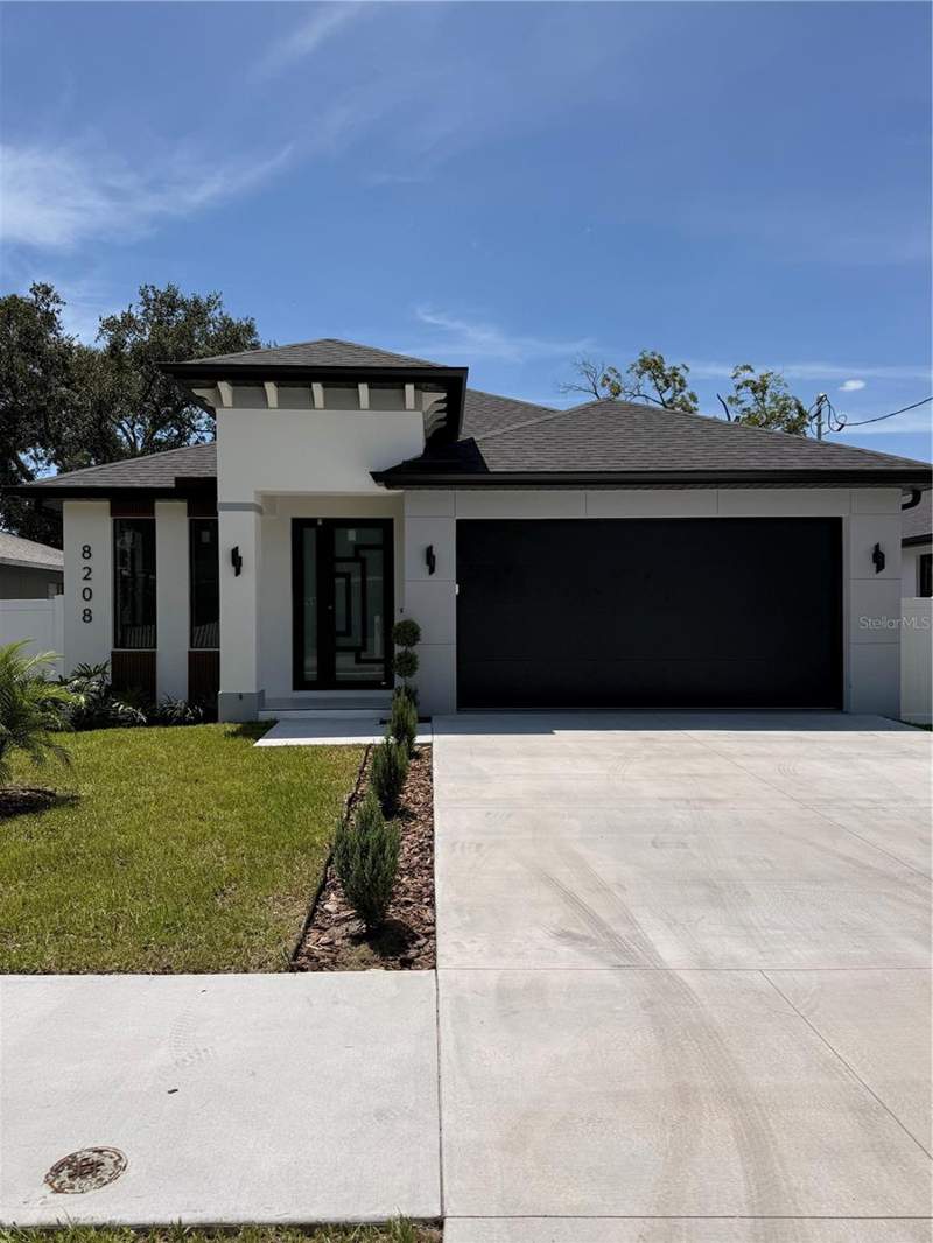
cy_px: 622
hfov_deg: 56.8
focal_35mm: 24
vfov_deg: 71.6
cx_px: 466
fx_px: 862
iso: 80
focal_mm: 6.76
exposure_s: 1/10309
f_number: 1.78
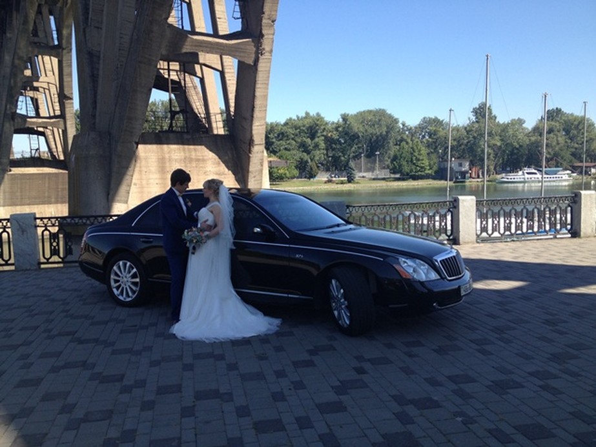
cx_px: 298
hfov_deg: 52.6
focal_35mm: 35
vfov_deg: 40.7
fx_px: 603
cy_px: 224
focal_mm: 4.28
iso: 50
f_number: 2.4
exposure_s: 1/778
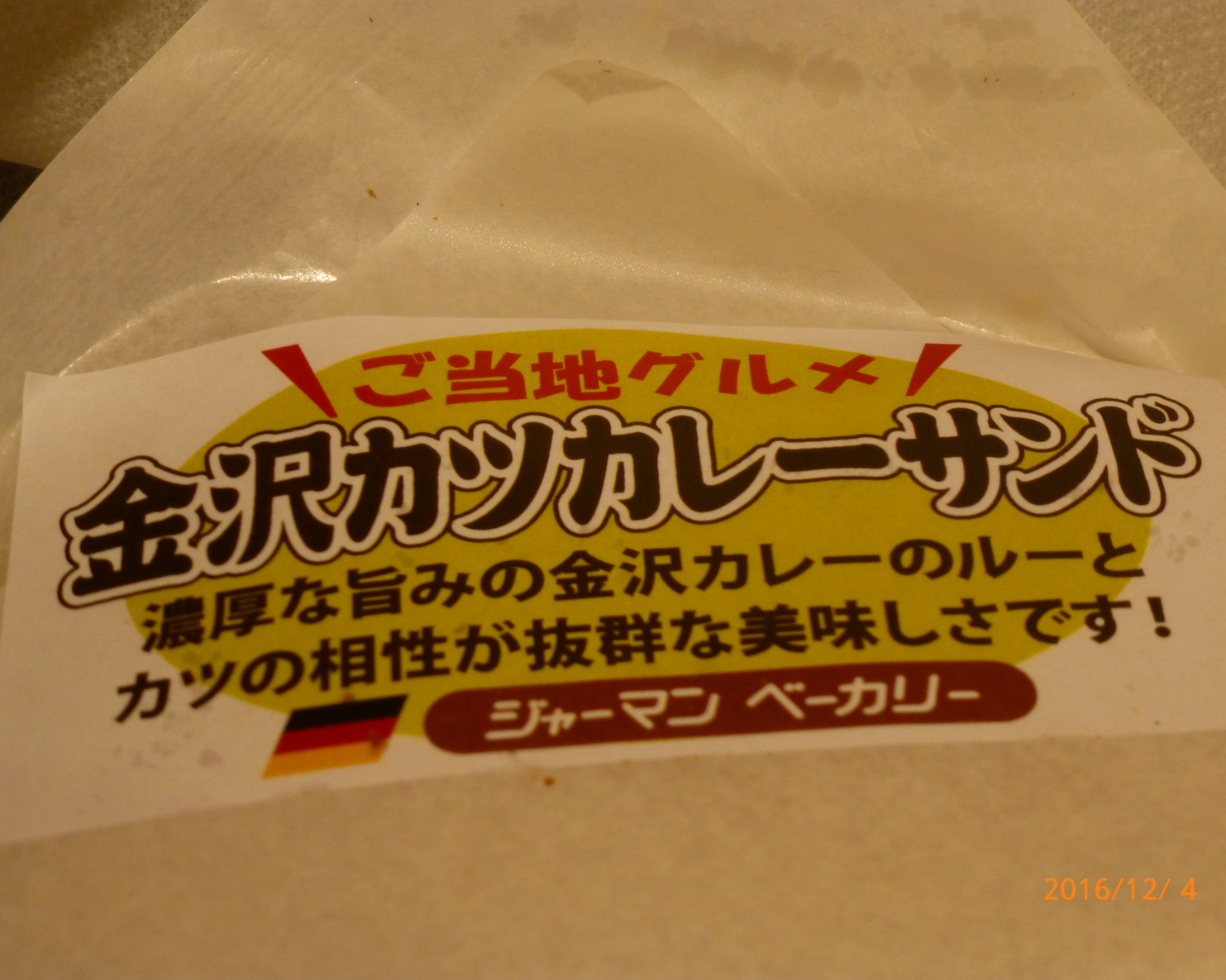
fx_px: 2866
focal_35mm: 79
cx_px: 620
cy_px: 492
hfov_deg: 24.1
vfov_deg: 19.4
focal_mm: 13.3
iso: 250
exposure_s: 1/60
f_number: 5
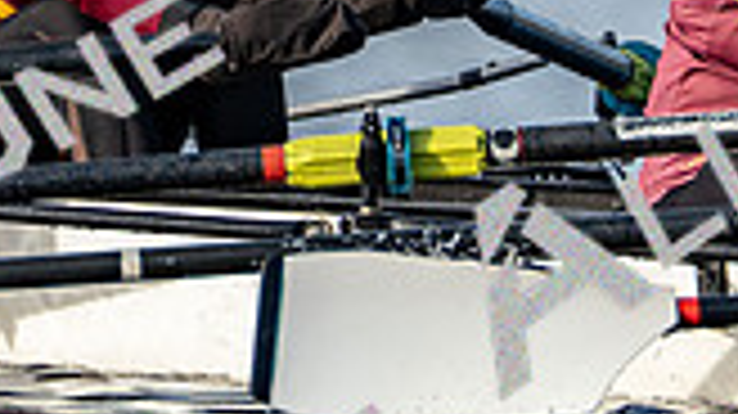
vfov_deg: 0.5
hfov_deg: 1.0
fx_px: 43571
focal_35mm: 2228
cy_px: -29
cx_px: 90
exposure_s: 1/2000
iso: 800
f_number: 6.3
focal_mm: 600
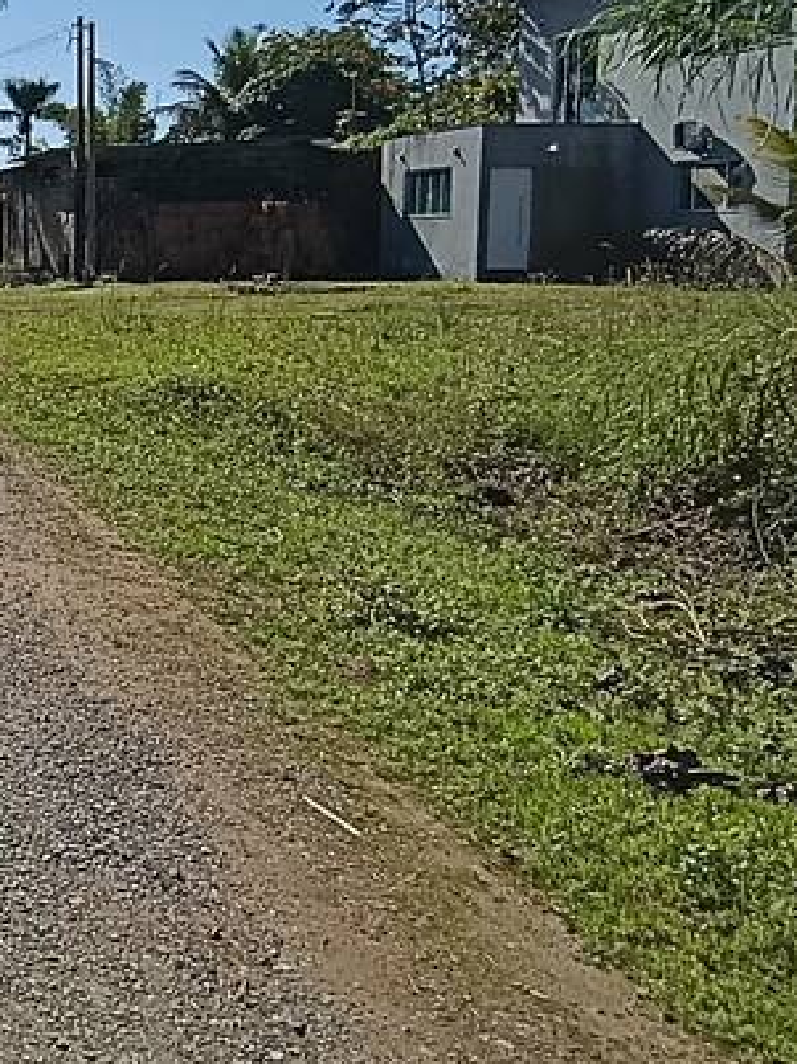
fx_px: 1321
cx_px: -209
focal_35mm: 43
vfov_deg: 43.2
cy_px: 347
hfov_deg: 28.3
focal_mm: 1.65
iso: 52
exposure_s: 1/1538
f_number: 2.2
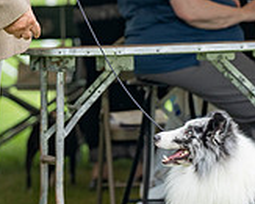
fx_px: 4493
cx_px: 157
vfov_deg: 2.6
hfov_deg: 3.3
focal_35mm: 596
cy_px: 25
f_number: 3.5
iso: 250
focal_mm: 150
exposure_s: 1/800
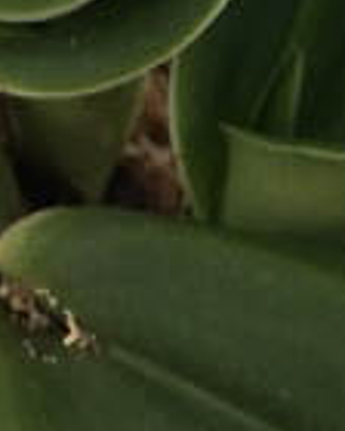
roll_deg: +0.0
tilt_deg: -22.8
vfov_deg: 9.7
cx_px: -114
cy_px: -770
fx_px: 2068
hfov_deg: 9.4
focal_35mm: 162
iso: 32
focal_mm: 4.15
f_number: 2.2
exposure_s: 1/169
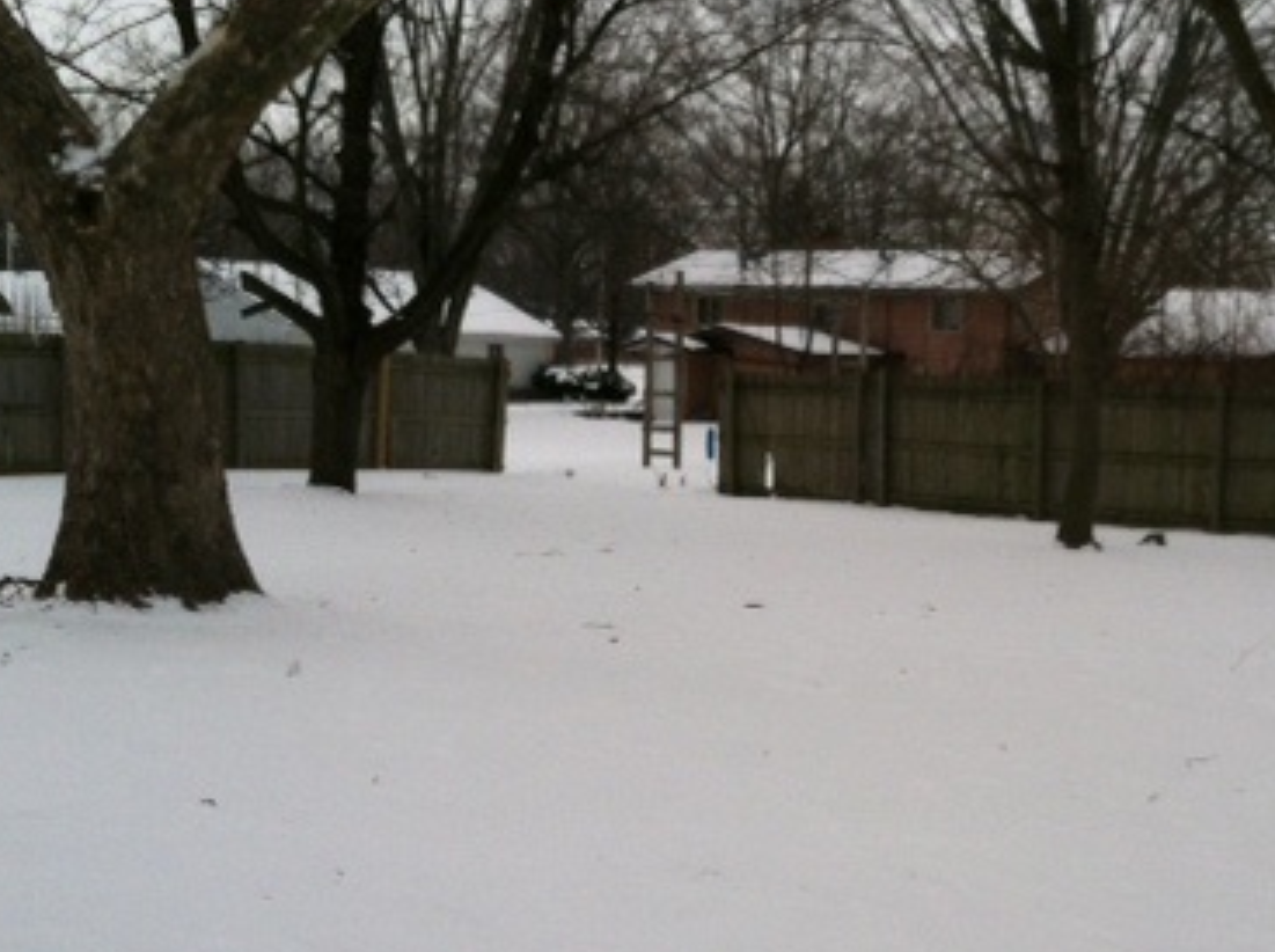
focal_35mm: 61
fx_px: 2243
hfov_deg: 31.4
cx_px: 893
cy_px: 552
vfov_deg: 23.9
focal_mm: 3.85
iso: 80
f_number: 2.8
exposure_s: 1/1334
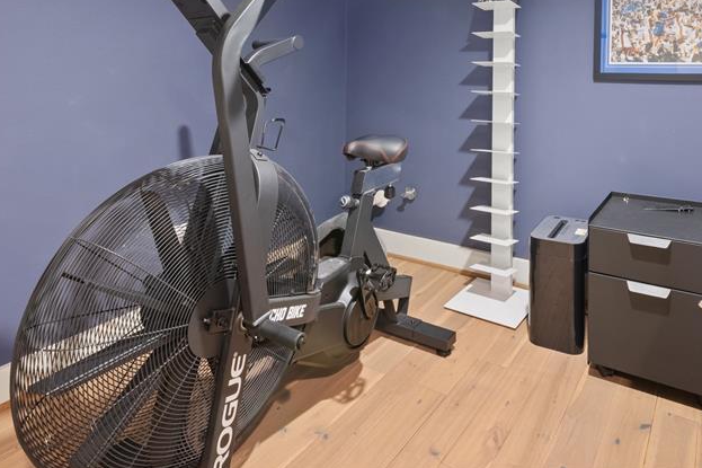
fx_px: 448
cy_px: 89
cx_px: 423
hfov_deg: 75.2
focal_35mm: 23
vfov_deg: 51.4
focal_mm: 14
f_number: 13
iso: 800
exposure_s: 1/2.5
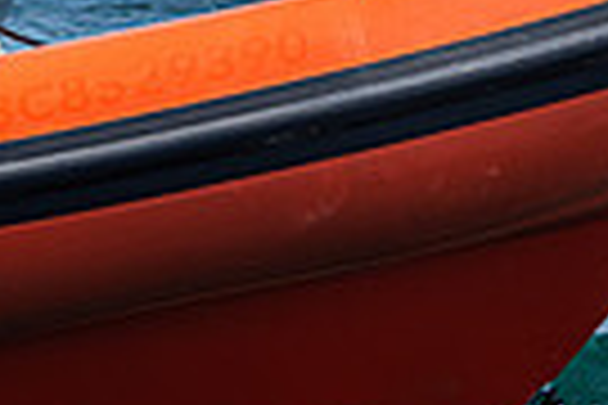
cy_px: -196
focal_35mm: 572
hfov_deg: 3.6
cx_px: -606
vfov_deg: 2.4
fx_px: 9660
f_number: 6.3
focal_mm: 105
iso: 320
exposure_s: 1/1000
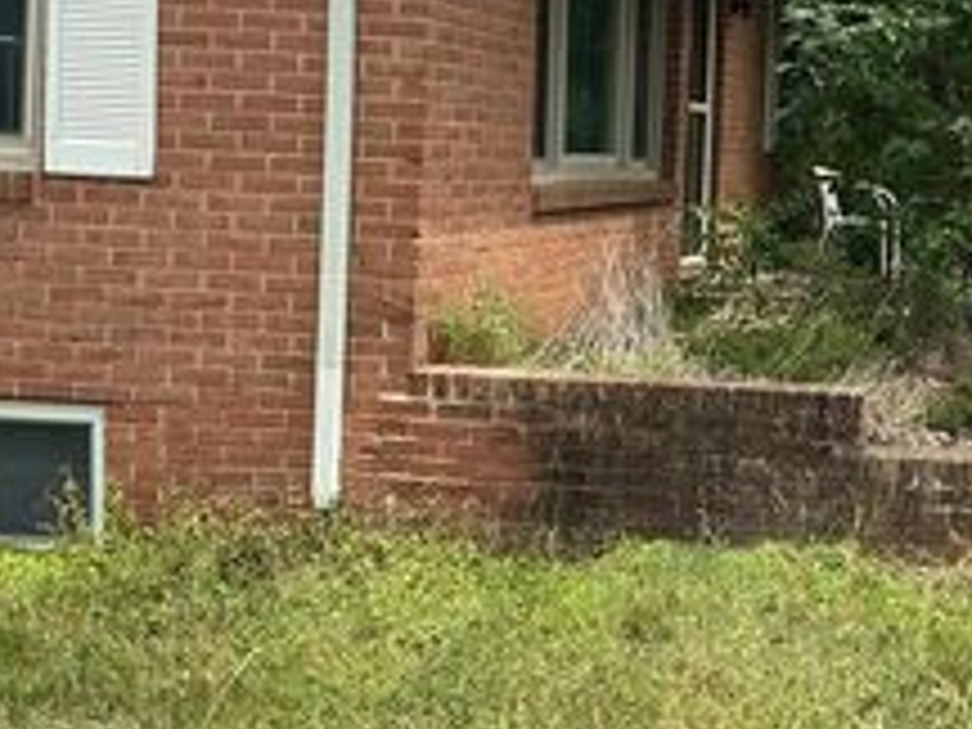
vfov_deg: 21.8
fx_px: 1881
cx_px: 922
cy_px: 245
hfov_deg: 27.6
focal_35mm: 67
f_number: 1.8
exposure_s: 1/683
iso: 25
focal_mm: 3
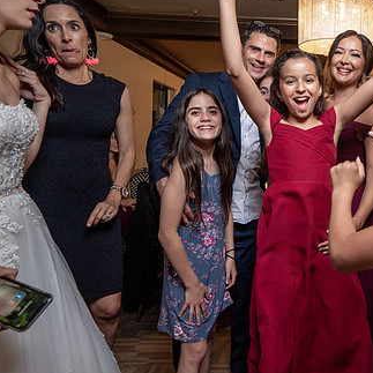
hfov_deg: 50.2
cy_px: 152
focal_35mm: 29
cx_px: 327
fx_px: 354
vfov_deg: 55.3
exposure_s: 1/200
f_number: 5.6
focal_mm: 19
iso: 2000
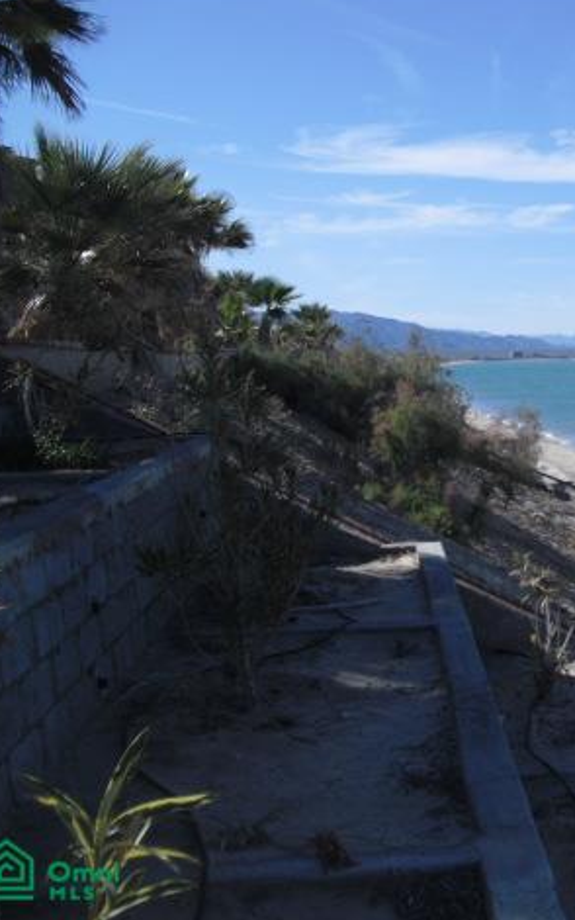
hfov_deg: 23.8
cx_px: 581
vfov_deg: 38.9
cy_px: 452
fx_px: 1303
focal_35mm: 52
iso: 64
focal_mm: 6.3
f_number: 7.8
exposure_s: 1/200
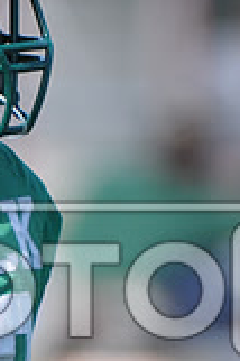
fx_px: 21595
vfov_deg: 1.0
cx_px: 68
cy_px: 307
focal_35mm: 2155
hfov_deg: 0.6
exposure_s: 1/2500
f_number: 4
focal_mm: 400
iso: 640
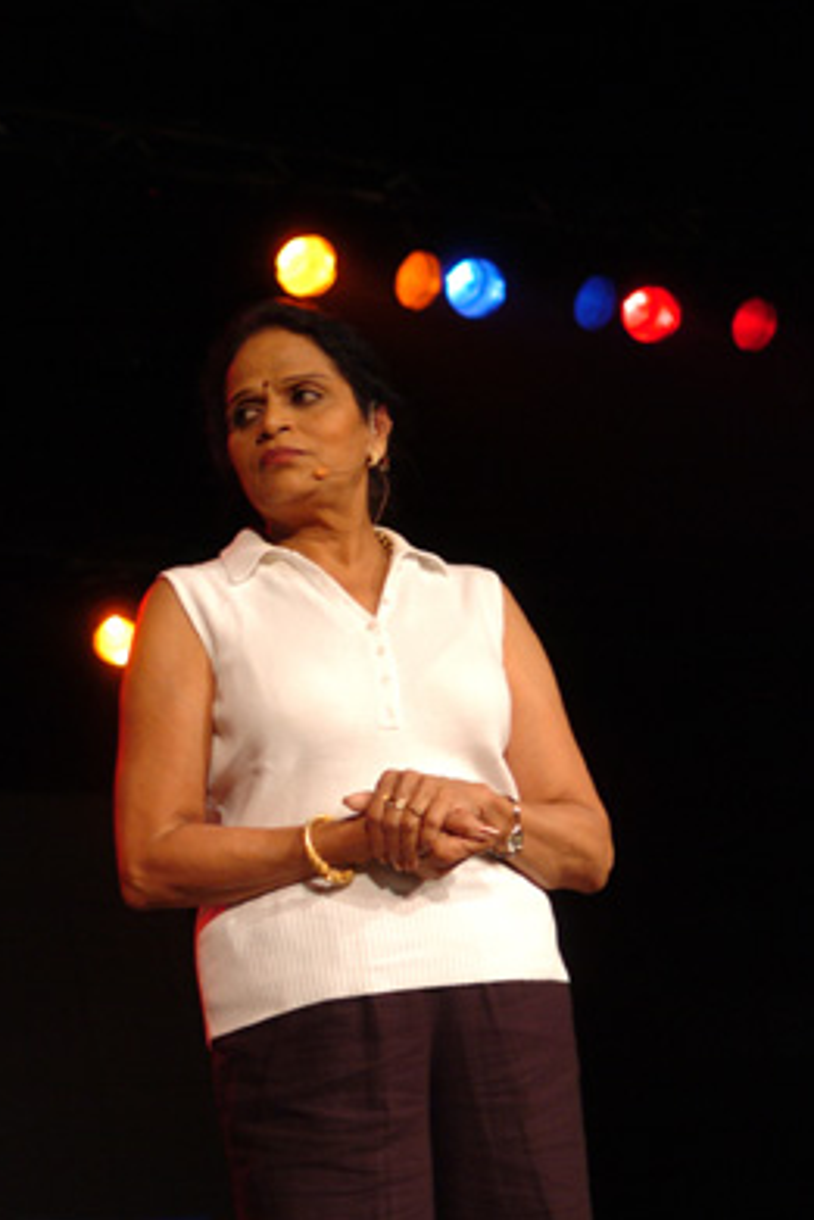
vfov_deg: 20.2
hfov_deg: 13.3
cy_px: 604
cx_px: -87
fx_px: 3422
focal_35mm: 101
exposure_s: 1/100
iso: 400
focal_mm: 44
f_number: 2.8
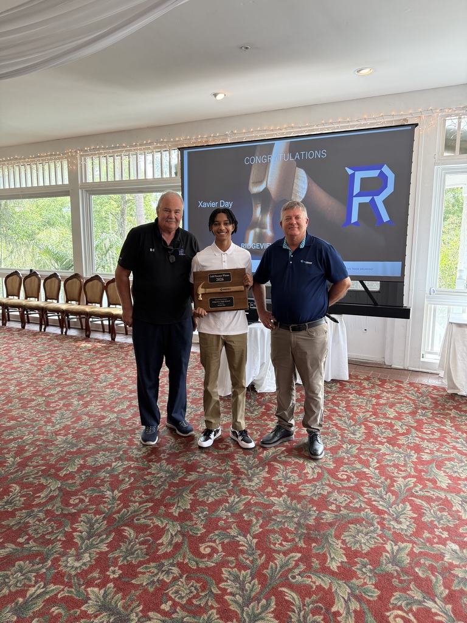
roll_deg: -0.8
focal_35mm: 24
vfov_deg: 71.6
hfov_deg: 56.8
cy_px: 312
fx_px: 432
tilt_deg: -8.2
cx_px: 234
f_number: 1.78
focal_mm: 6.76
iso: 125
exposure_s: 1/122
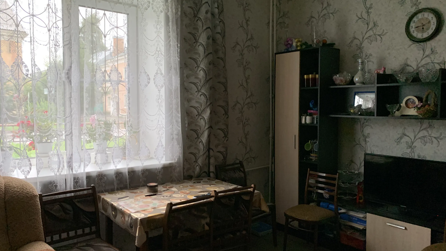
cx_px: 221
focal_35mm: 29
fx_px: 343
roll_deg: -0.5
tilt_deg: -4.3
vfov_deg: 40.2
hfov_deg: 66.1
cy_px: 125
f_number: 1.8
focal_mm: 4.25
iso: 320
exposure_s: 1/60
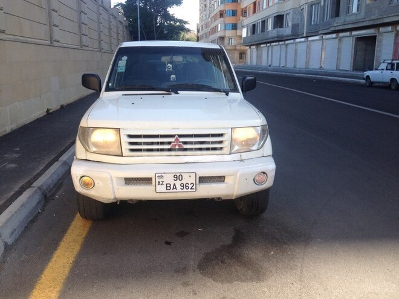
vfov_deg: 40.7
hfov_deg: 52.6
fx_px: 403
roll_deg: -1.4
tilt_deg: -16.2
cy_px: 150
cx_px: 200
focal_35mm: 35
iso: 50
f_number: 2.4
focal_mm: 4.28
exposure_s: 1/502
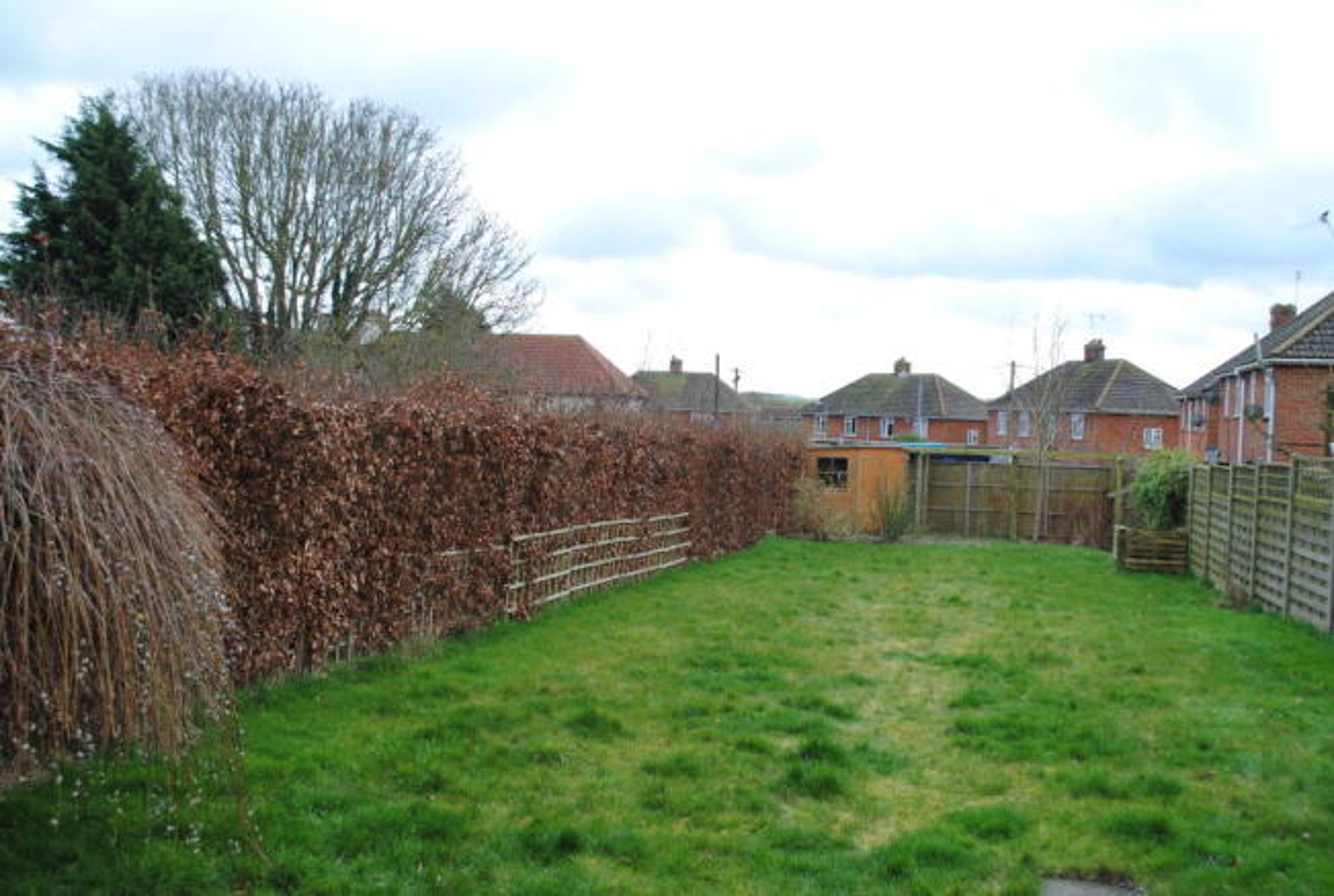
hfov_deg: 57.1
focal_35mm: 33
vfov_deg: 40.1
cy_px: 448
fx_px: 1225
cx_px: 667
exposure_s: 1/125
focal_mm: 22
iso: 100
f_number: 5.6
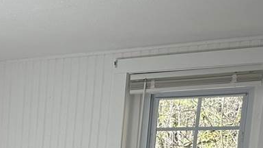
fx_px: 606
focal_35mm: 87
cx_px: -70
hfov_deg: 22.2
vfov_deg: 12.3
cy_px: 294
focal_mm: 6.86
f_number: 1.78
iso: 64
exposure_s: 1/240
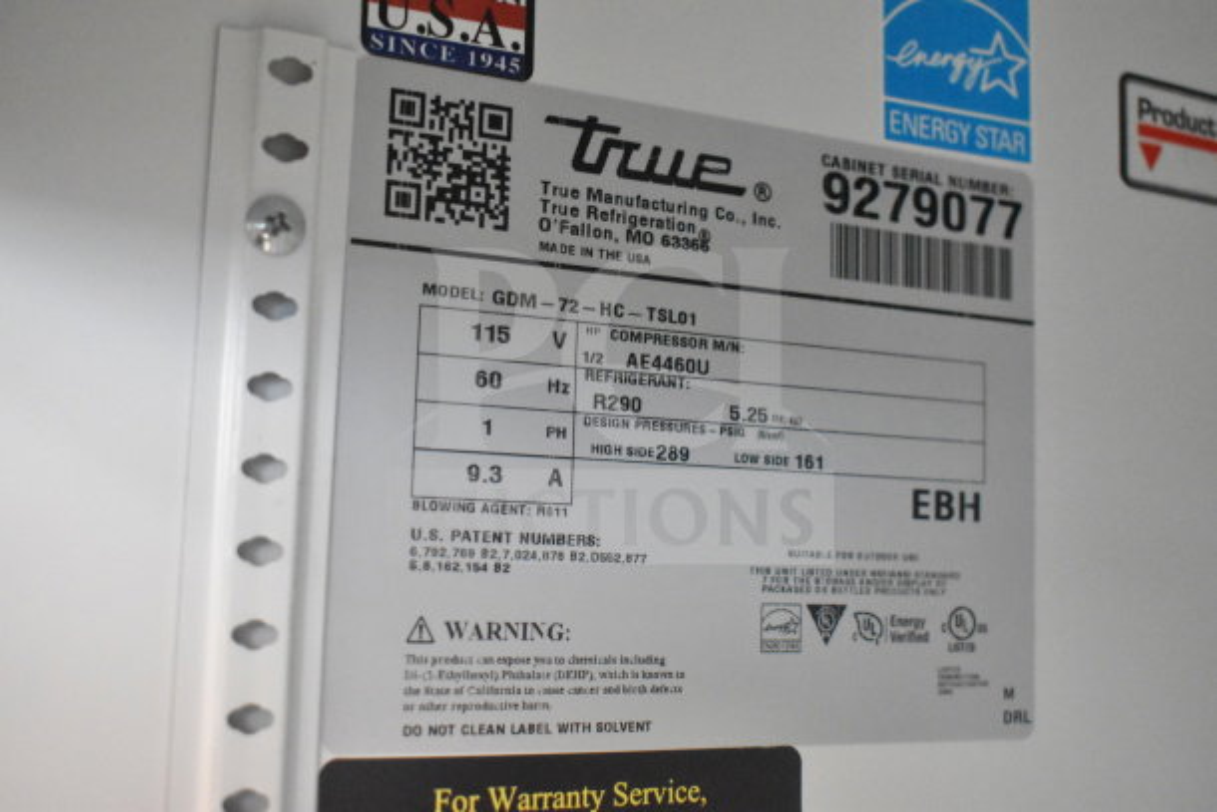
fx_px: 1522
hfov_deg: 43.6
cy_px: 406
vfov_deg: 29.9
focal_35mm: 45
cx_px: 608
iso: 10000
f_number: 4.2
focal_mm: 30
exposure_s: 1/50
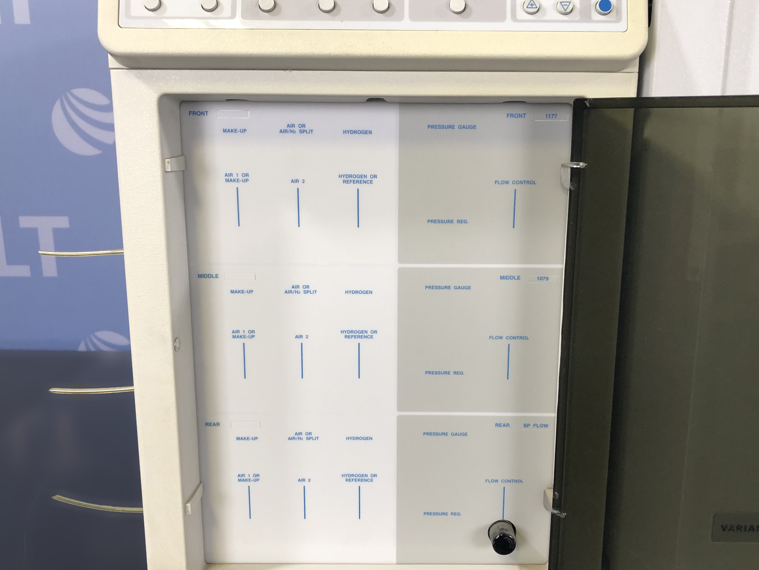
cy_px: 306
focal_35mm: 34
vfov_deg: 41.8
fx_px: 745
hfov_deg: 53.9
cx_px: 403
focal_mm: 3.99
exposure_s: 1/30
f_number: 1.8
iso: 25
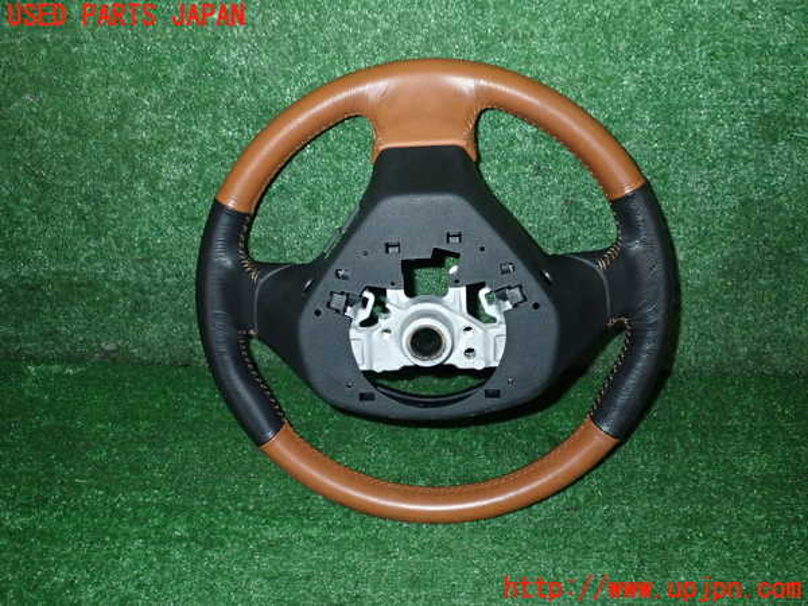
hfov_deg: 60.0
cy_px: 303
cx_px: 404
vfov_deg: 46.8
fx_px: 700
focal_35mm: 30
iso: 500
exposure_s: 1/30
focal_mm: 5.4
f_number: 6.3
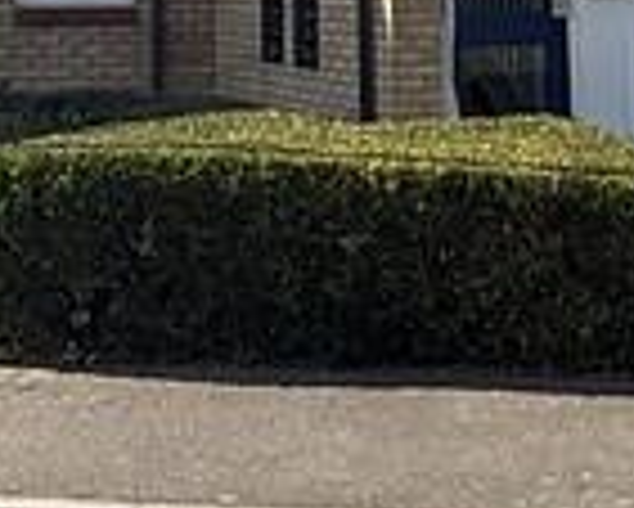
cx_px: 274
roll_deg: -0.3
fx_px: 1859
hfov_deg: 19.3
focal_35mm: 99
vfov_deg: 13.8
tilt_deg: +13.0
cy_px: -427
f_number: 2.2
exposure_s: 1/664
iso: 20
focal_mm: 2.22
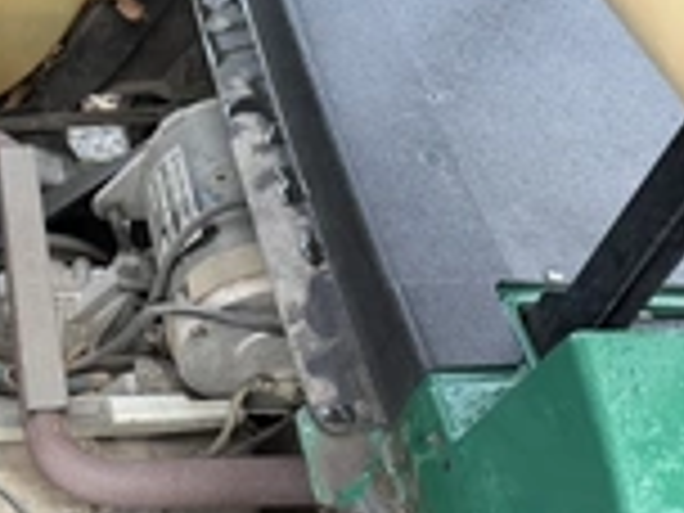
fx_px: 1245
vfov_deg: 23.1
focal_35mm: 63
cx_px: -68
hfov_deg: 28.0
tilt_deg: -49.7
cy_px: 374
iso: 200
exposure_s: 1/62
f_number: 1.78
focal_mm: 6.76
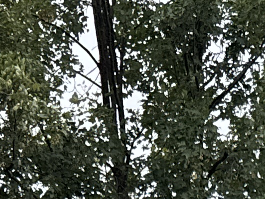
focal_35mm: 182
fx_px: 1393
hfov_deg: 10.5
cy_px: 710
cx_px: 399
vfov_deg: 6.9
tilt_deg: -2.1
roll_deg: +2.7
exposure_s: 1/1261
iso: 80
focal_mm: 6.76
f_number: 1.78
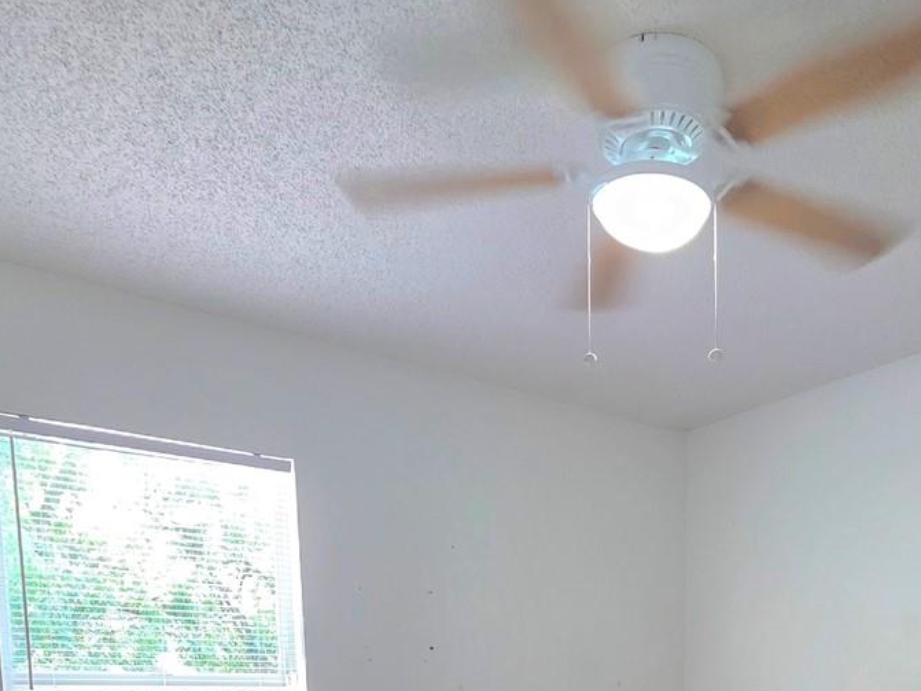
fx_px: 825
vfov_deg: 36.7
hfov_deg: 57.2
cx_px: 605
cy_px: 797
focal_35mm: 31
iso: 400
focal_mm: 2.2
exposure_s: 1/60.2
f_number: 1.9
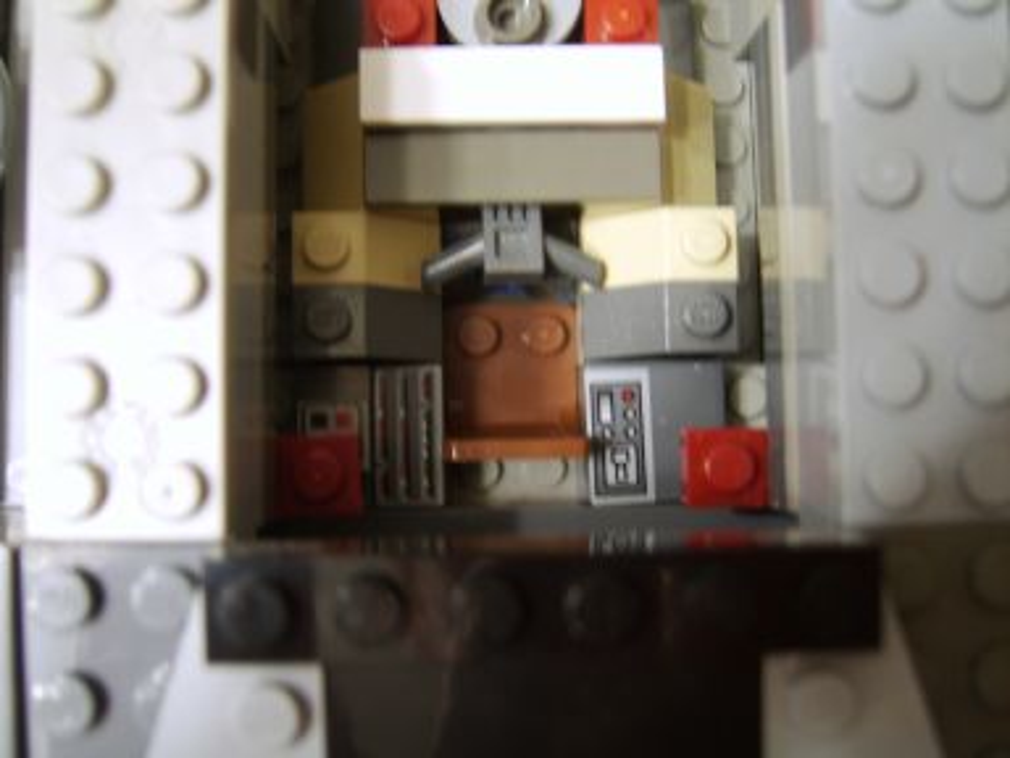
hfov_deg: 58.4
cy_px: 379
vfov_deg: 45.4
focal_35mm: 31
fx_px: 904
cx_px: 505
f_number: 2.7
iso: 71
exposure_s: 1/2
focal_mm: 8.13
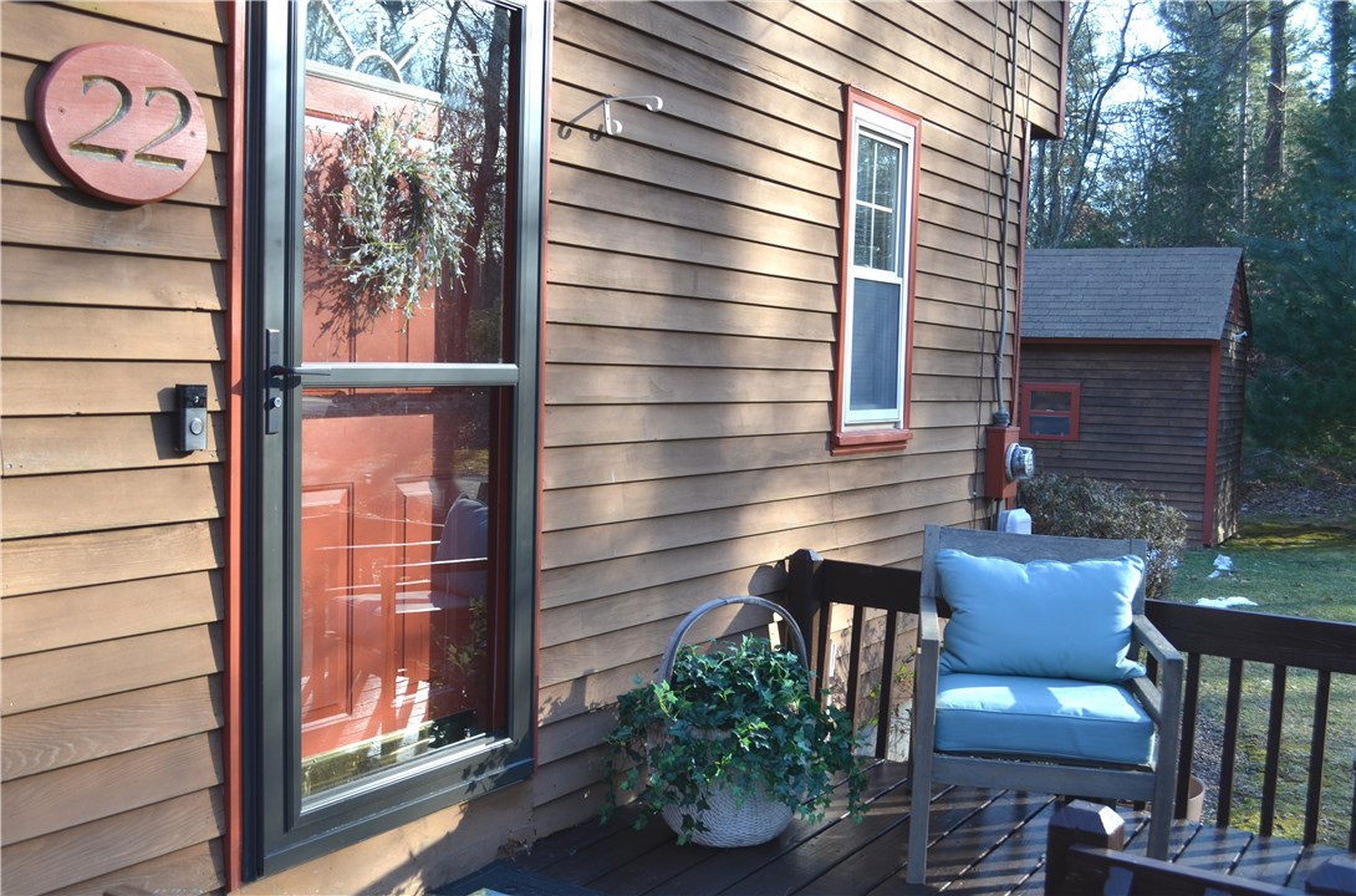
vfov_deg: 36.7
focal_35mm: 36
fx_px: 1352
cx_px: 678
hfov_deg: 53.3
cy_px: 448
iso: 250
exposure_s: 1/125
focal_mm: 24
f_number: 5.6
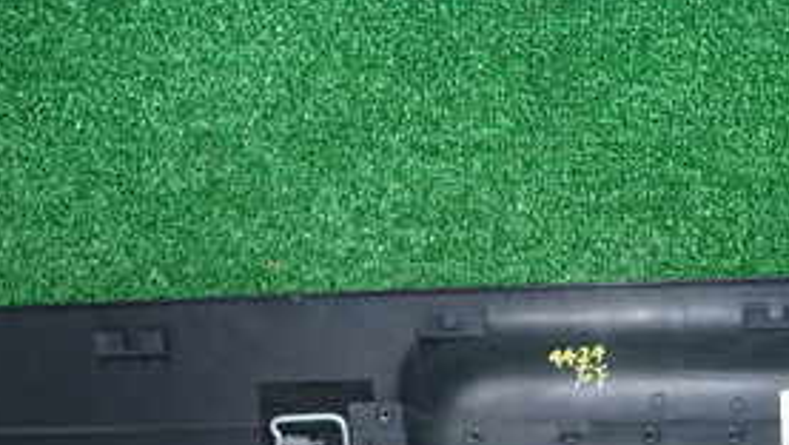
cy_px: 422
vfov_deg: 19.9
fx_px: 1235
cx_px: 558
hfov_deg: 34.9
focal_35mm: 59
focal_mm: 4.5
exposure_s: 1/30
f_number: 2
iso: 250
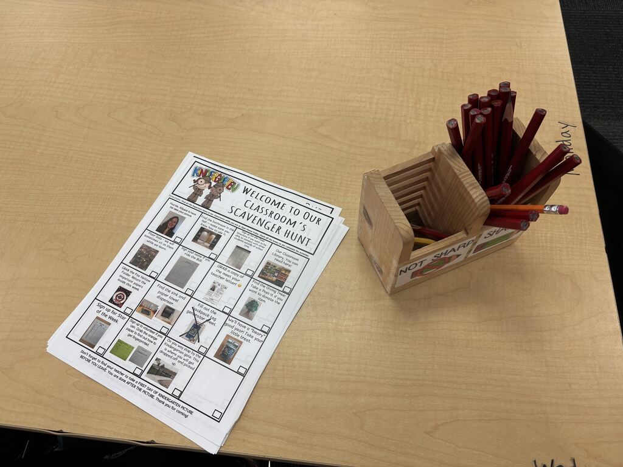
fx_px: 468
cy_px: 234
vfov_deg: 53.1
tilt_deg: -62.5
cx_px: 312
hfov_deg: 67.3
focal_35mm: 26
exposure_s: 1/60
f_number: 1.6
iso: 80
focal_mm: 5.96
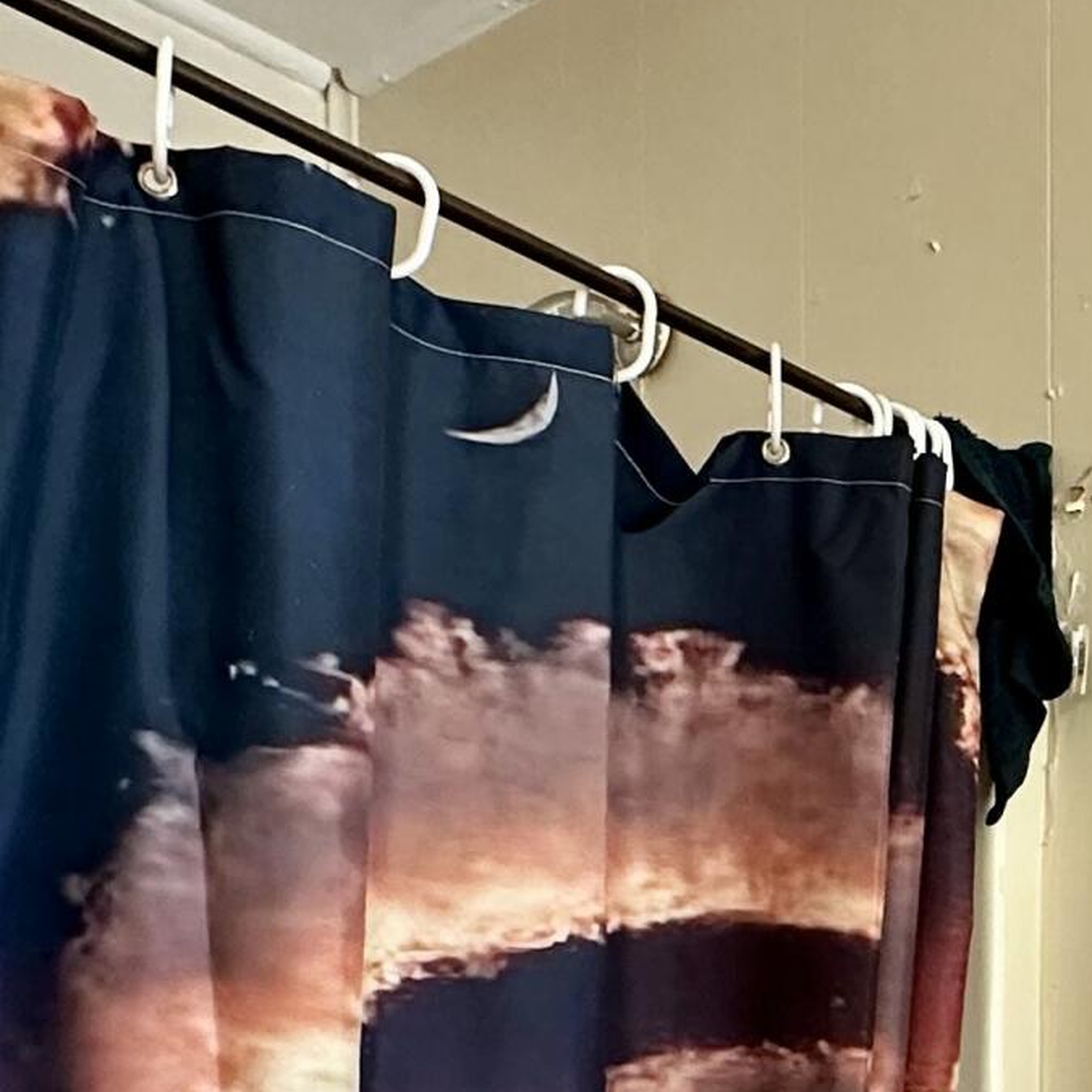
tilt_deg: -1.0
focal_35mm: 55
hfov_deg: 27.3
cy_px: 1234
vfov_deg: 28.0
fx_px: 1963
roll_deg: -0.2
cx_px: 1314
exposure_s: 1/120
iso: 320
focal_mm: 2.22
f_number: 2.2
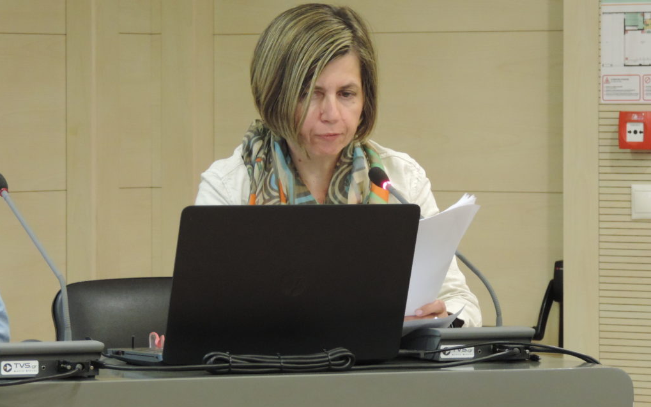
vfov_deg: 6.2
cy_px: 189
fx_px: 3779
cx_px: 325
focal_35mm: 213
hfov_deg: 9.8
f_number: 4.6
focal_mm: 35.6
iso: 800
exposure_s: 1/20
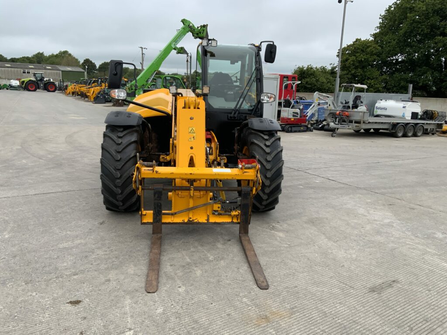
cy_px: 168
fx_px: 374
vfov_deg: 48.2
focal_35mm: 29
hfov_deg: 61.7
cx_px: 224
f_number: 1.8
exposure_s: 1/997
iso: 16
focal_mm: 3
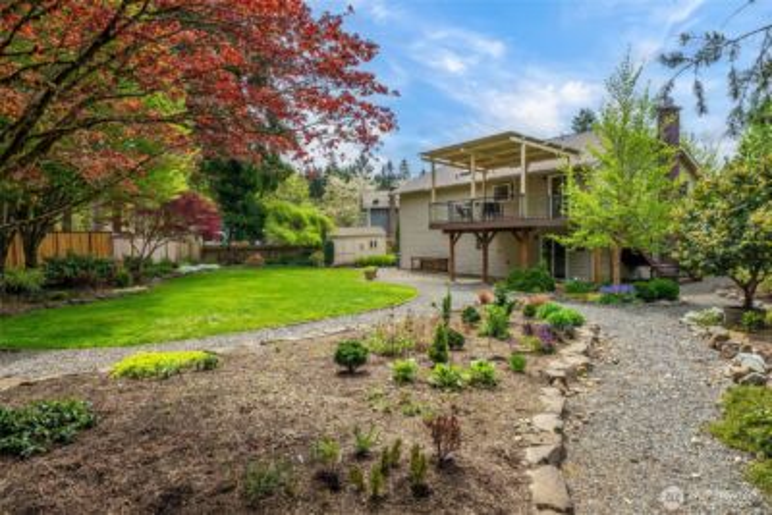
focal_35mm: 21
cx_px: 386
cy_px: 258
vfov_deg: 59.5
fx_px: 450
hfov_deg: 81.2
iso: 80
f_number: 7.1
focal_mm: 21
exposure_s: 1/80
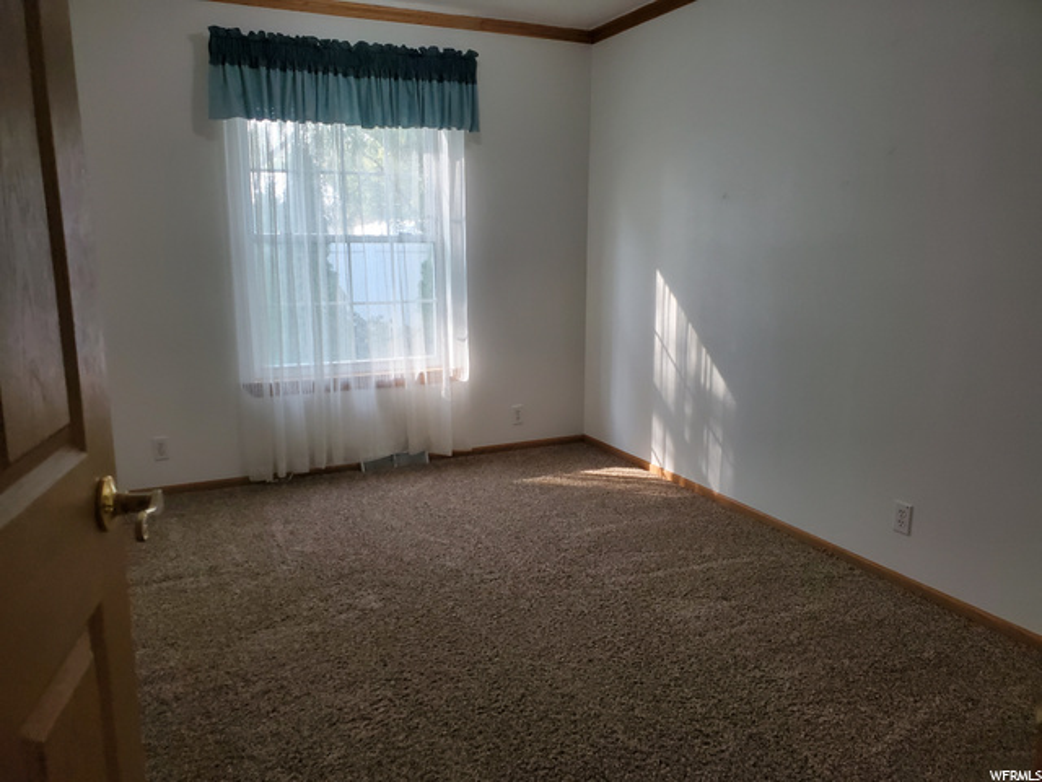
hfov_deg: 67.3
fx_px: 783
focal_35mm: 26
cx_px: 521
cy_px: 391
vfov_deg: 53.1
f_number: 2.4
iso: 250
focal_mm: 4.3
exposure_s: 1/120
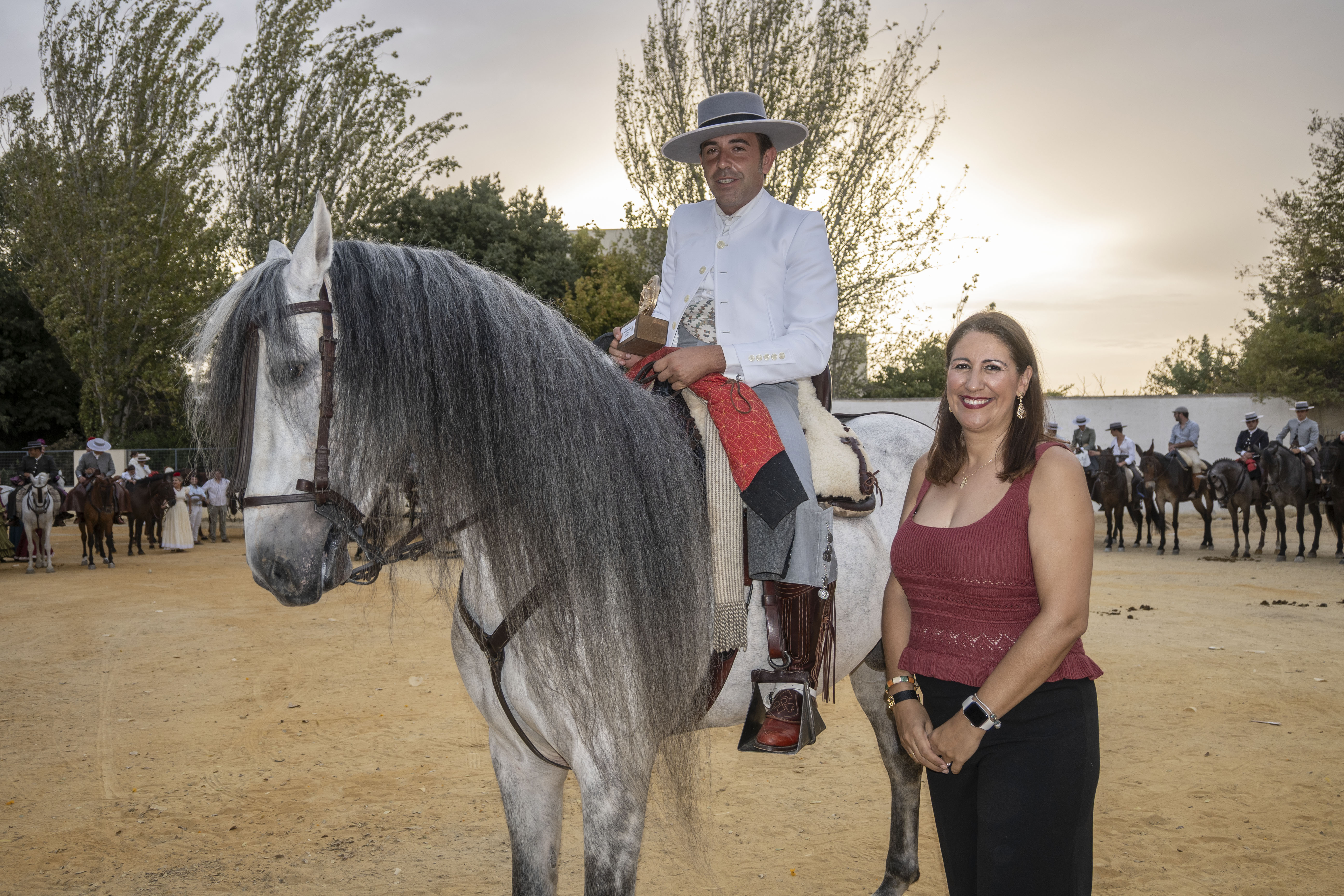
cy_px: 448
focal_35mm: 29
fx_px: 1092
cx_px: 672
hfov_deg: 63.2
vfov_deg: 44.6
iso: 200
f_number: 4
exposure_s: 1/200
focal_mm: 19.5
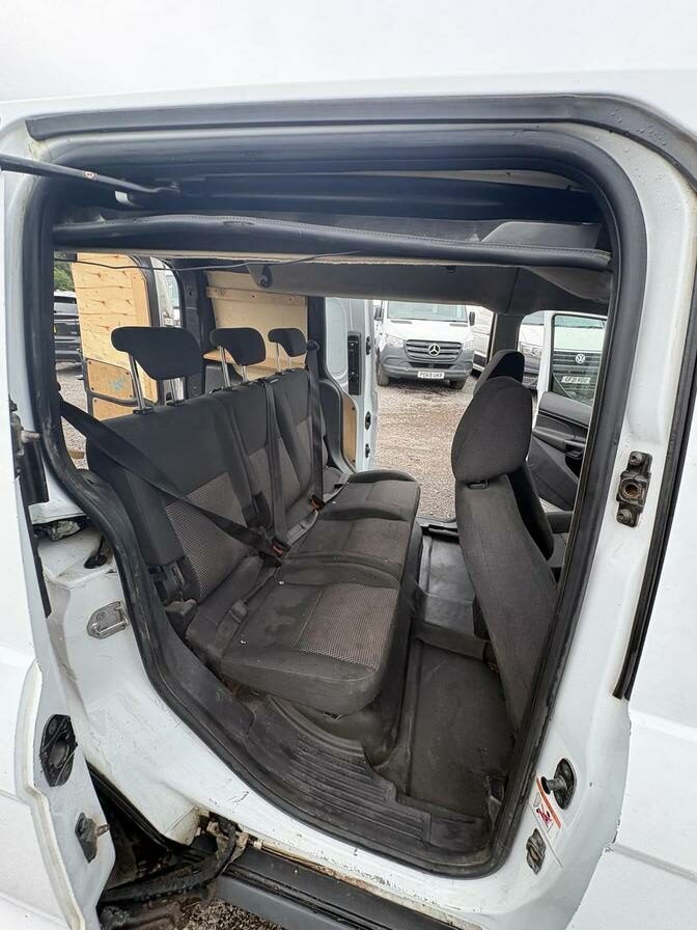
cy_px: 465
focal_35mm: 14
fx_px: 376
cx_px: 348
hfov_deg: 85.7
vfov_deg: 102.1
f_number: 2.2
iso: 64
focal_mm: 2.22
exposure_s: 1/136
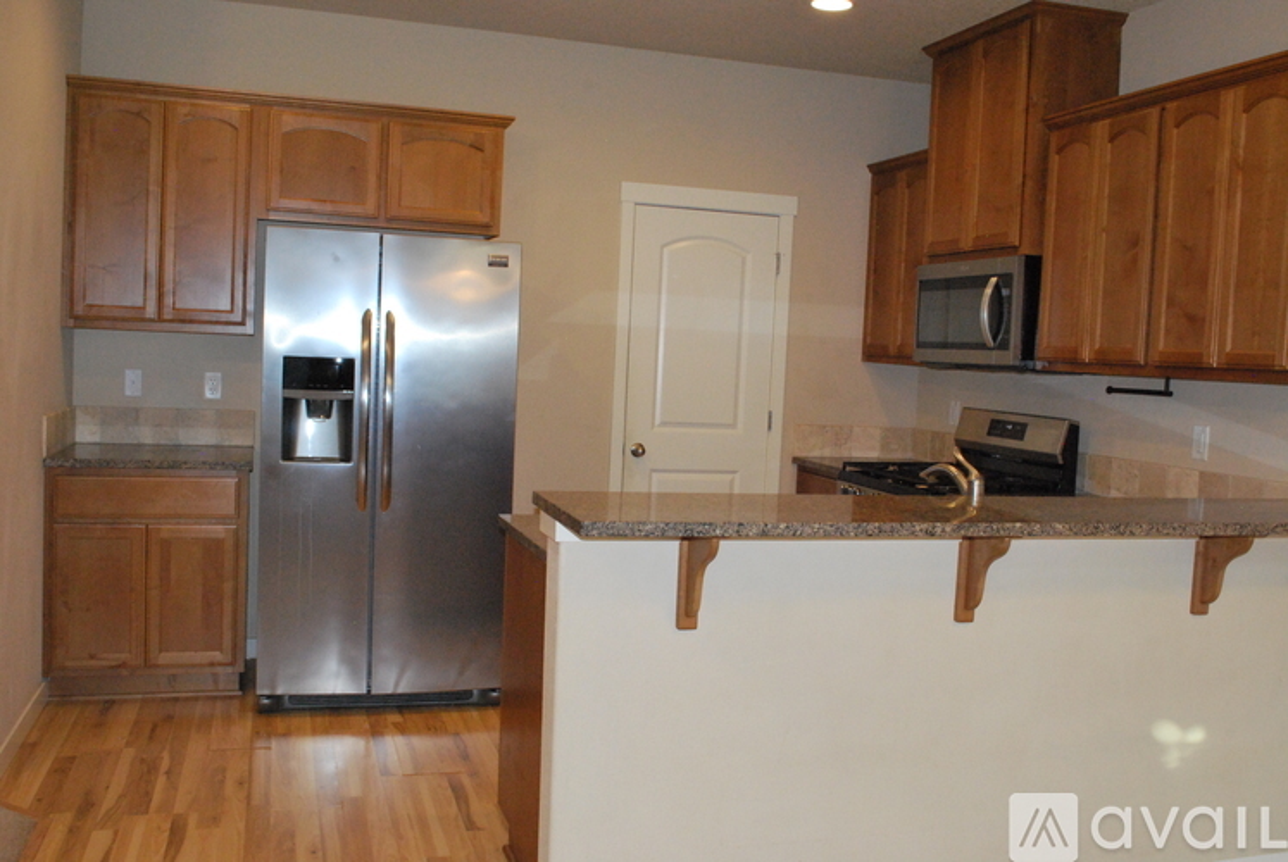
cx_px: 644
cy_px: 431
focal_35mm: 33
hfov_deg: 57.2
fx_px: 1182
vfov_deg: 40.1
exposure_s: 1/40
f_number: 11
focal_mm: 22
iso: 1600
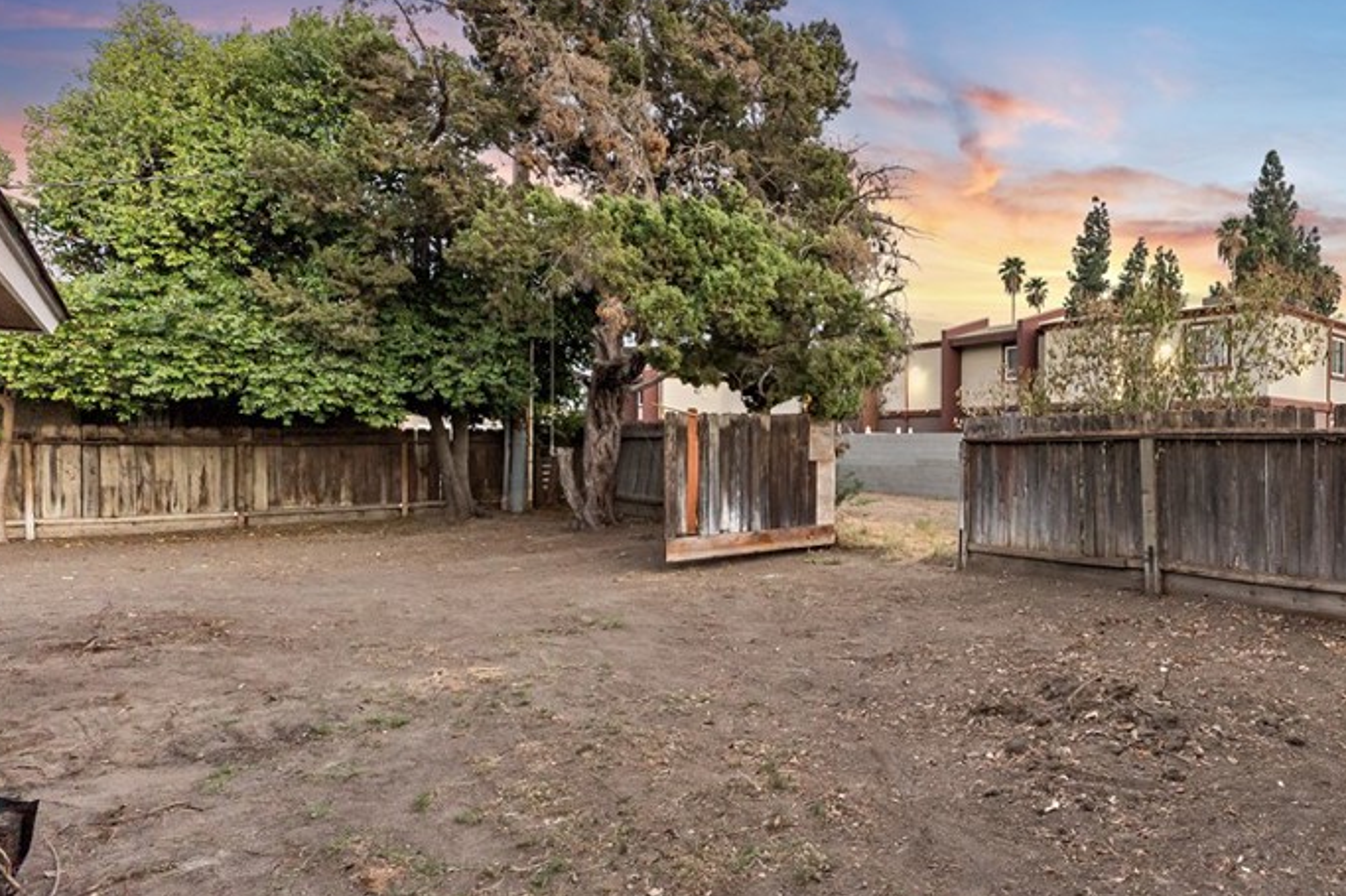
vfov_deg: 59.5
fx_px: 785
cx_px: 950
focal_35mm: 21
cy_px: 458
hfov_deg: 77.2
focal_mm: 14
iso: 1250
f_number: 2.8
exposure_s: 1/160
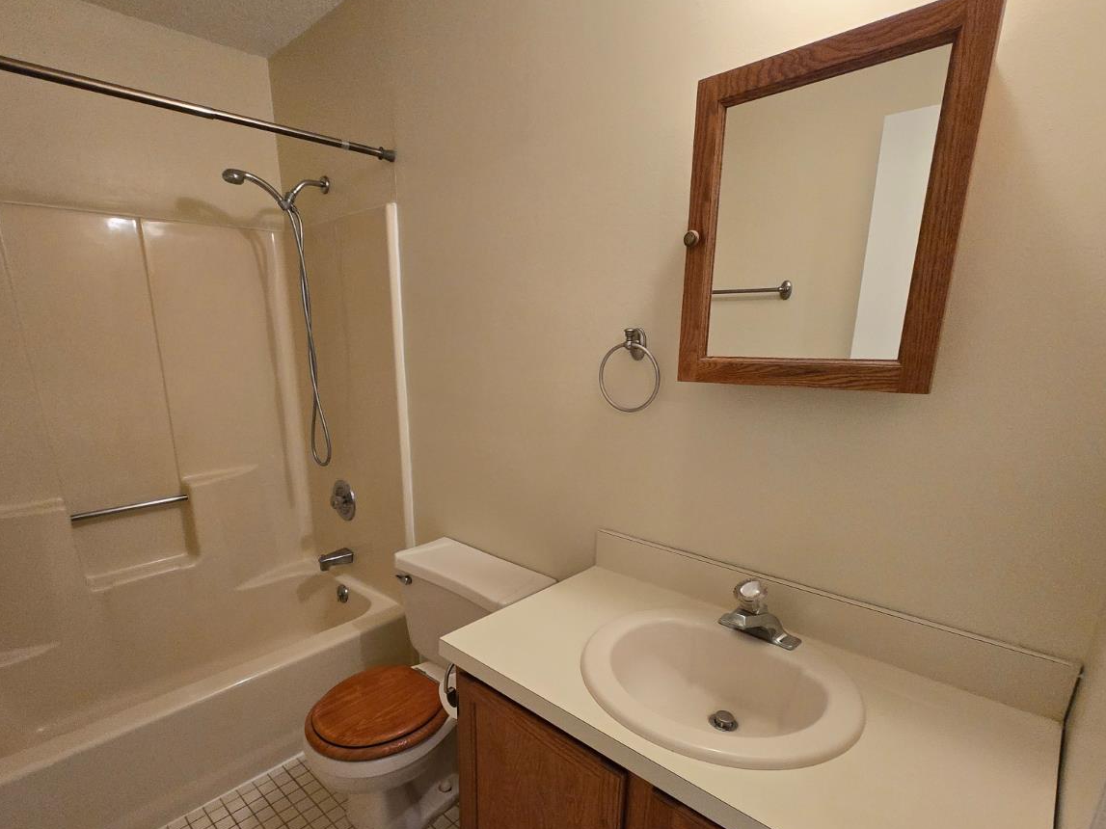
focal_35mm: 17
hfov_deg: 90.8
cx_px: 503
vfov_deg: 73.8
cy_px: 504
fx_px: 543
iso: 400
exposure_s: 1/60
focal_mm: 1.7
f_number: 2.2
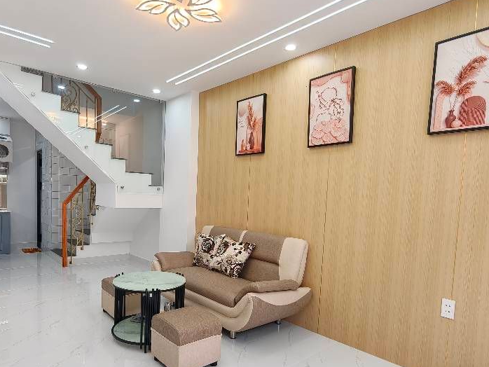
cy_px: 217
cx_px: 209
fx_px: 311
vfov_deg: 60.7
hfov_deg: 75.9
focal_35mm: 22
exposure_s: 1/100
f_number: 2
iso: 640
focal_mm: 2.31
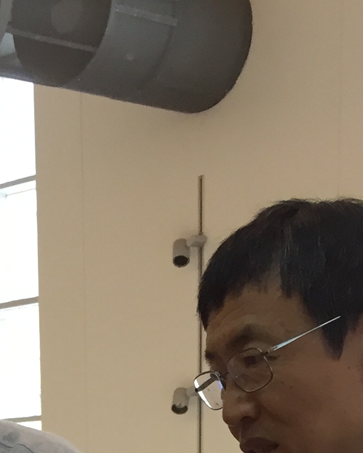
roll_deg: +2.5
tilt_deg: -14.1
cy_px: 857
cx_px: -31
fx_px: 1477
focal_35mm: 110
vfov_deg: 14.8
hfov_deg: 13.7
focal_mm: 4.15
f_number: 2.2
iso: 80
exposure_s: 1/30
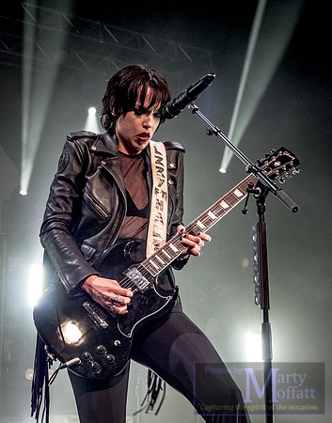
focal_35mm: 79
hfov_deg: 19.0
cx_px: 115
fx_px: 987
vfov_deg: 24.2
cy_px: 194
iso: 1250
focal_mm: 28
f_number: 4
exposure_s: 1/125
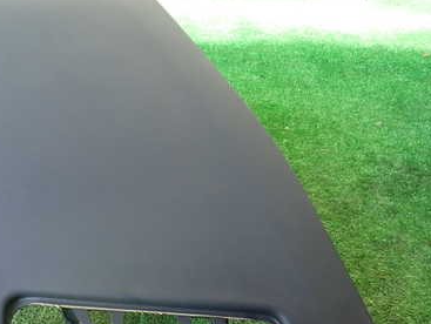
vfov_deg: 29.6
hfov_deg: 37.9
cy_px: 204
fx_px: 611
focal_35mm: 49
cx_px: 110
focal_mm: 5.4
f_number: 2.3
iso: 200
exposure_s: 1/100
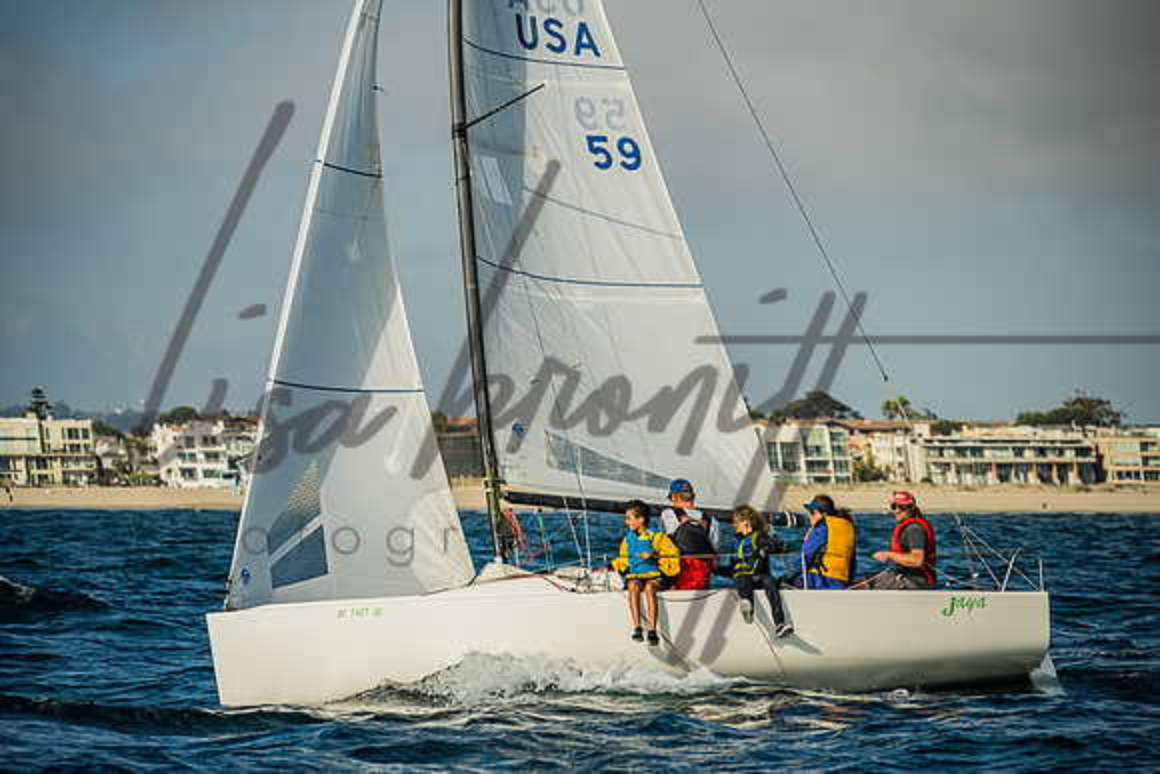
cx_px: 583
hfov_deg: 10.2
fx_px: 6510
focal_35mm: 202
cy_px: 387
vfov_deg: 6.8
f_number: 6.3
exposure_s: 1/800
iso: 250
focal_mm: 200
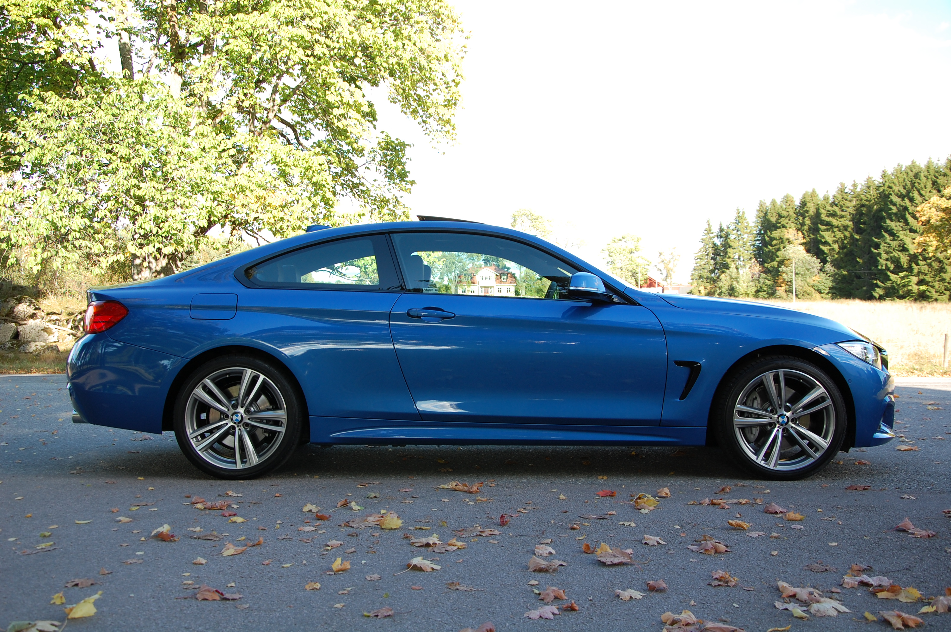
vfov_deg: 31.8
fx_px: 1109
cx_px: 476
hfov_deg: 46.4
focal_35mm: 42
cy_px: 316
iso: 200
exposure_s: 1/160
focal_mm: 28
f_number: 6.3
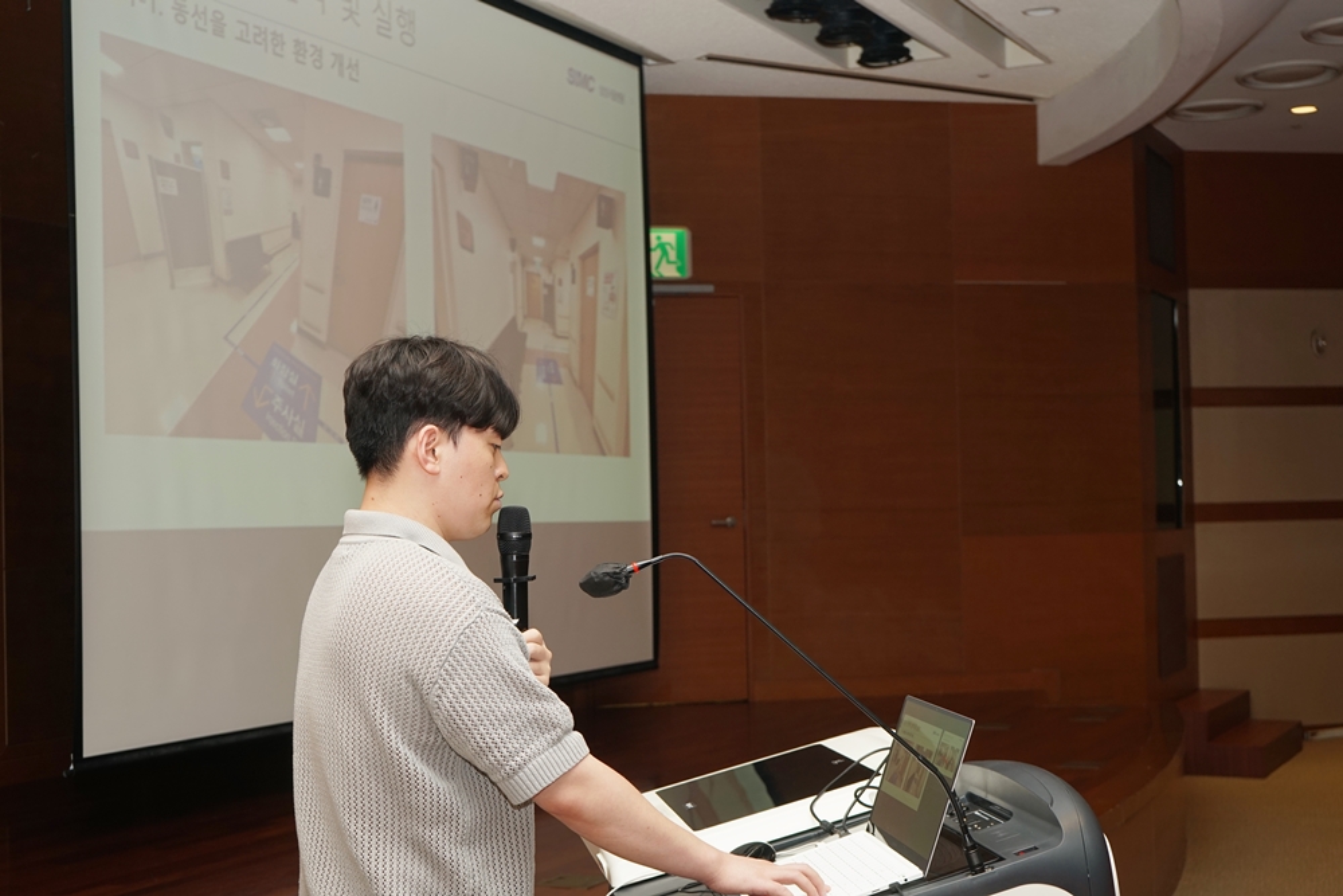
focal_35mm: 50
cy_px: 448
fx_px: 1865
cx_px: 672
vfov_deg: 27.0
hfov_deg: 39.6
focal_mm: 50
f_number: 6.3
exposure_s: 1/125
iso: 400
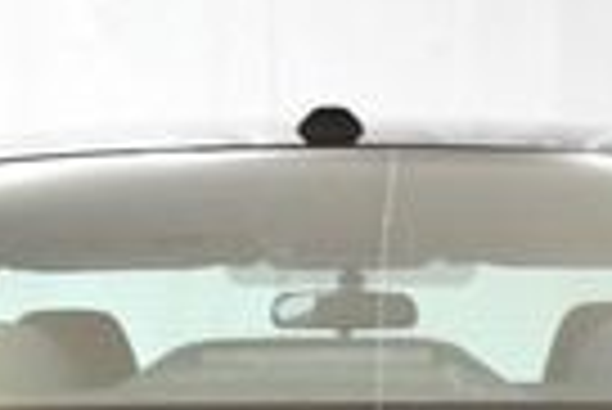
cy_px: 879
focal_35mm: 170
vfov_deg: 7.7
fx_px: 2893
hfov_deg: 12.1
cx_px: 346
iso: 1800
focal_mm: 18
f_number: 3.5
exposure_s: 1/125
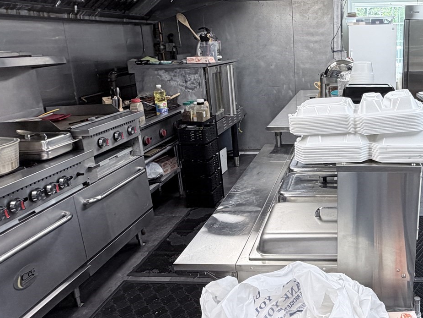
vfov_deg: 45.2
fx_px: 379
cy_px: 124
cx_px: 332
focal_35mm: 31
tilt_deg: -13.0
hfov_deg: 54.7
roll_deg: +1.9
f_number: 2.2
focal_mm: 2.22
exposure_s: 1/120
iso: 160
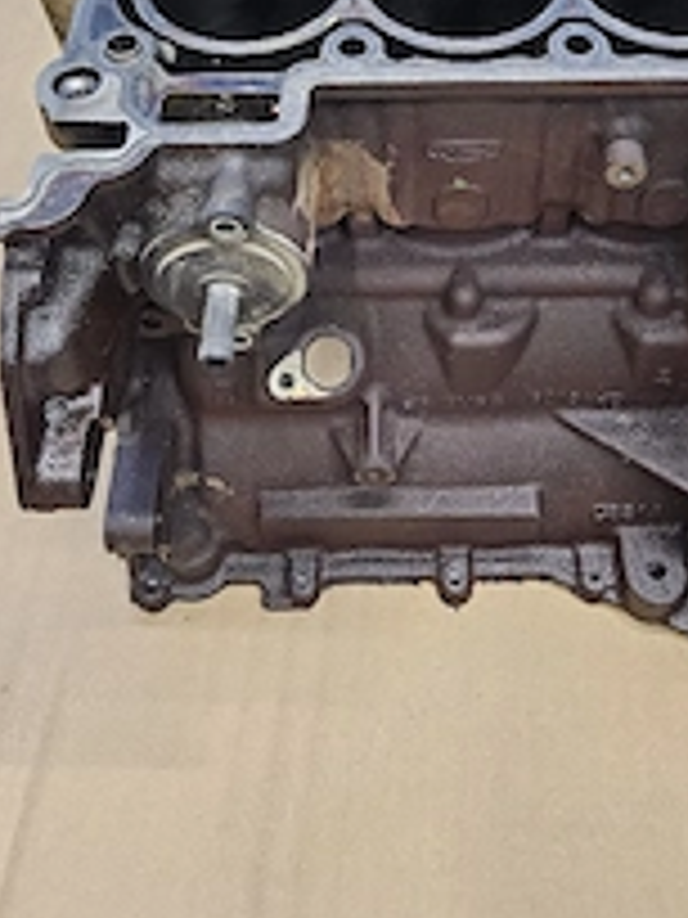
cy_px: 126
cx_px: 414
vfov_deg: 39.6
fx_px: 1193
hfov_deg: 32.1
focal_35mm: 45
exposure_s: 1/33.4
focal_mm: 5.4
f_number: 1.8
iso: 640
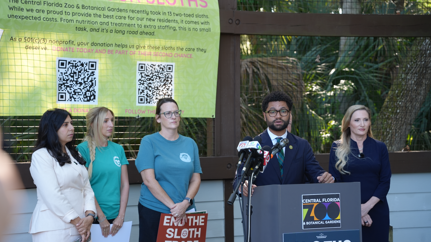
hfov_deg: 20.9
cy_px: 143
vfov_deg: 11.9
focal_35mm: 102
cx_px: 216
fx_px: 1166
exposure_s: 1/160
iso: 400
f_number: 5.6
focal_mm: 97
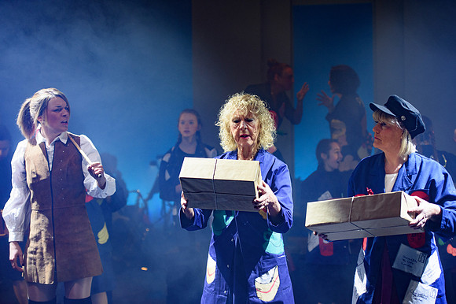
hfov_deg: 26.0
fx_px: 987
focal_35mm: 78
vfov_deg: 17.5
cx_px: 228
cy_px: 152
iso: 800
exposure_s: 1/160
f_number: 2.8
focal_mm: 78
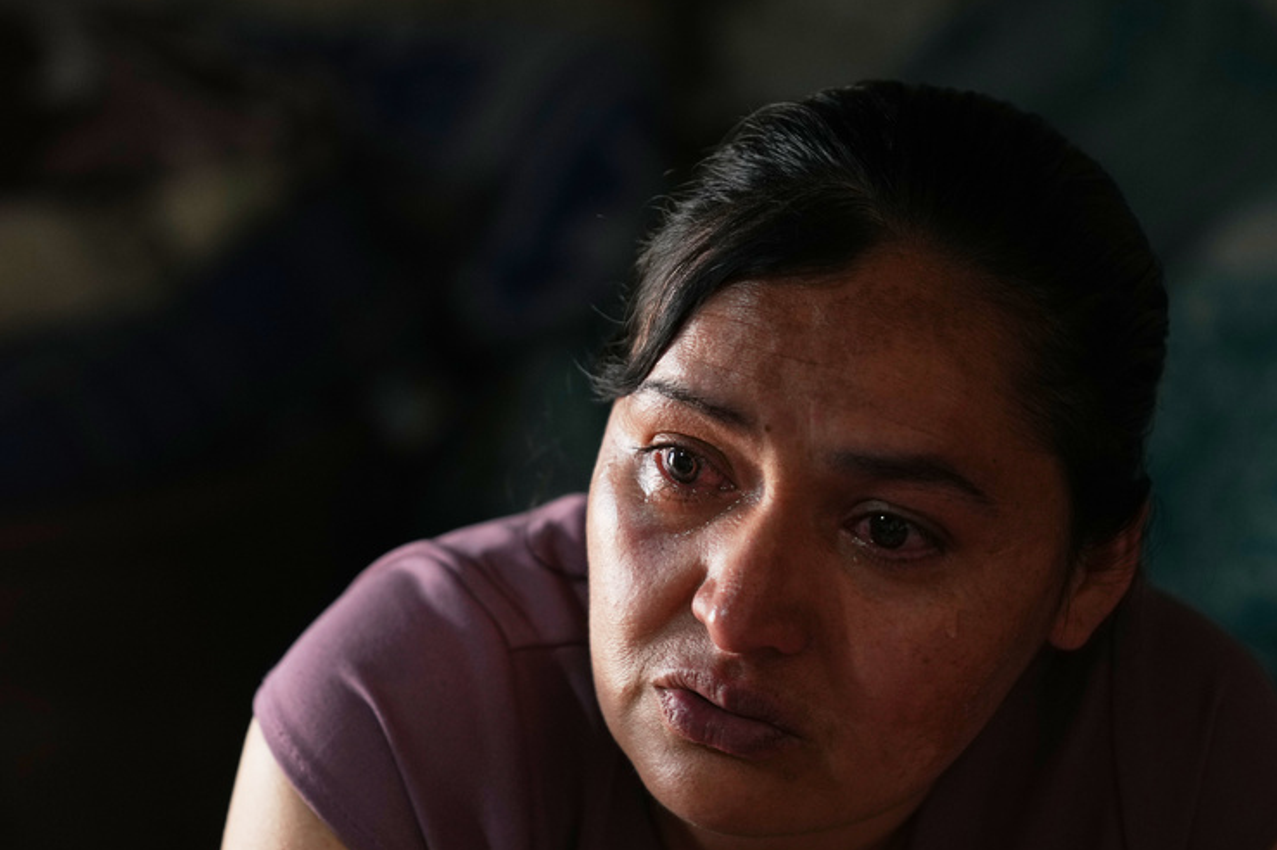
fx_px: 3439
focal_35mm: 97
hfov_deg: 21.0
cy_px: 537
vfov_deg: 14.1
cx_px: 553
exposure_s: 1/60
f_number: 2.8
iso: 800
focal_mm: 70
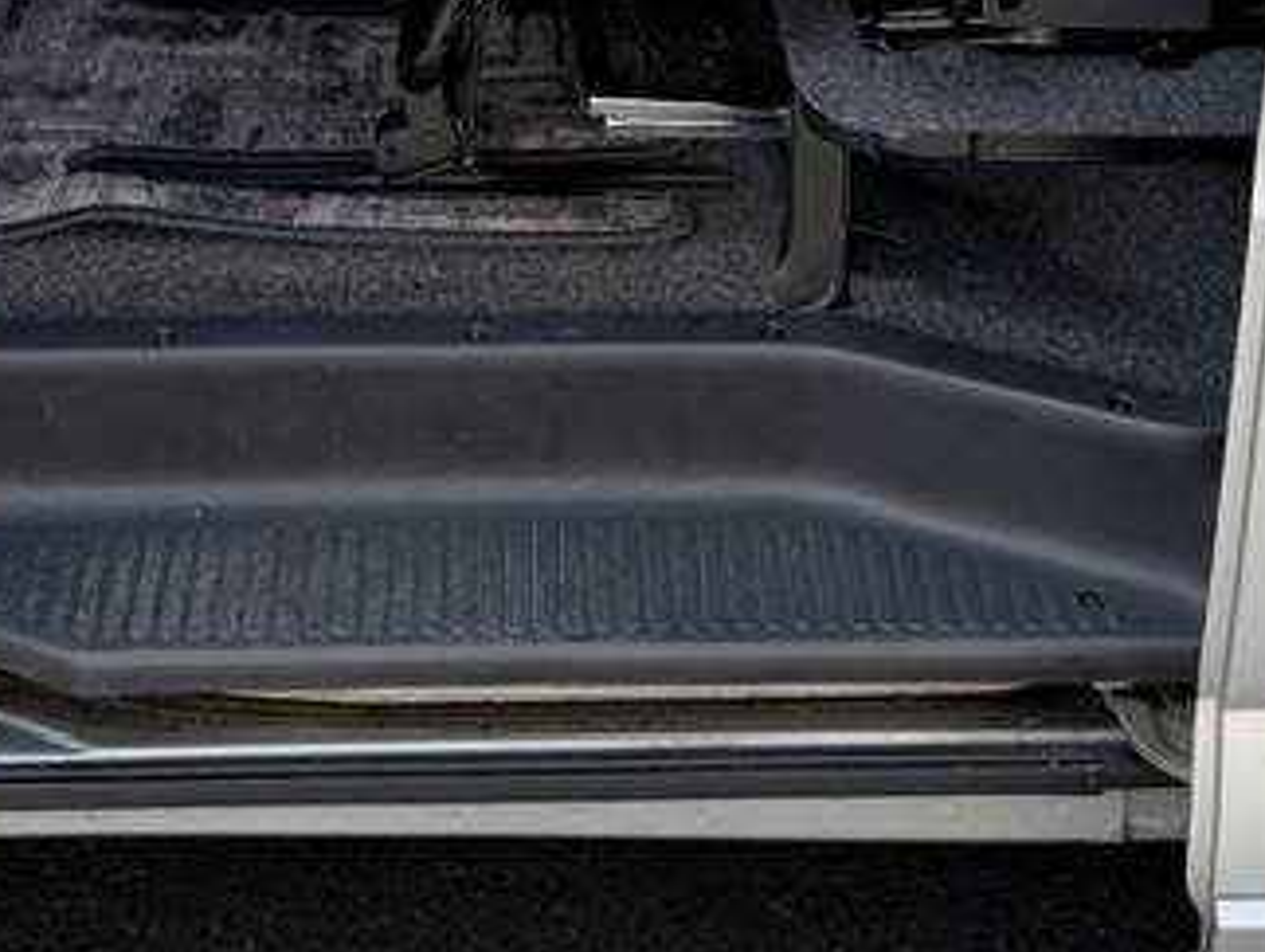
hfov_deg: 20.6
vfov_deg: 14.5
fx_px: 3476
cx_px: 634
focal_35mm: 95
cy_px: -513
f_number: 1.78
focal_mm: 6.76
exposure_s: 1/1385
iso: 80
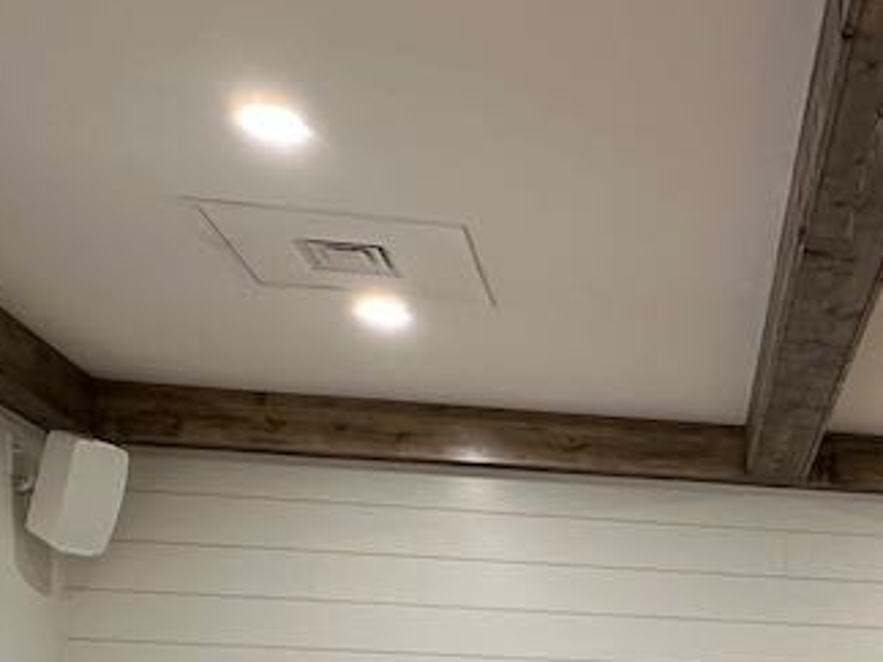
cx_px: 970
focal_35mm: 59
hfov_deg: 29.5
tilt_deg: -4.5
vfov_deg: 21.4
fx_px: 1505
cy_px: 953
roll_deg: -1.9
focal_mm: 2.22
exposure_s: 1/60
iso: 160
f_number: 2.2
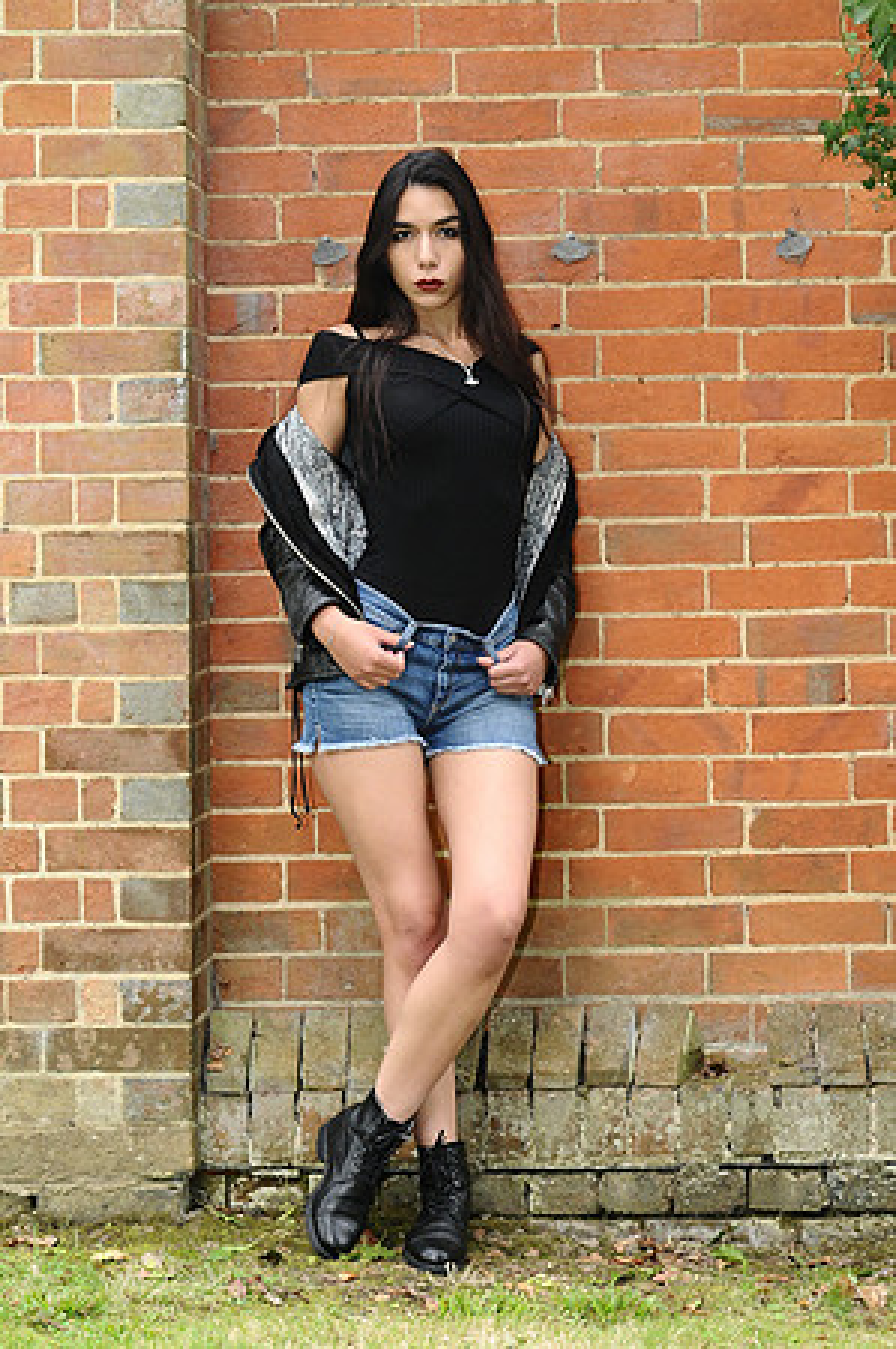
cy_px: 674
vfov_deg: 17.1
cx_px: 448
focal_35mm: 120
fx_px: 4490
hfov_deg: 11.4
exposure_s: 1/250
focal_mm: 80
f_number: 4
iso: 640
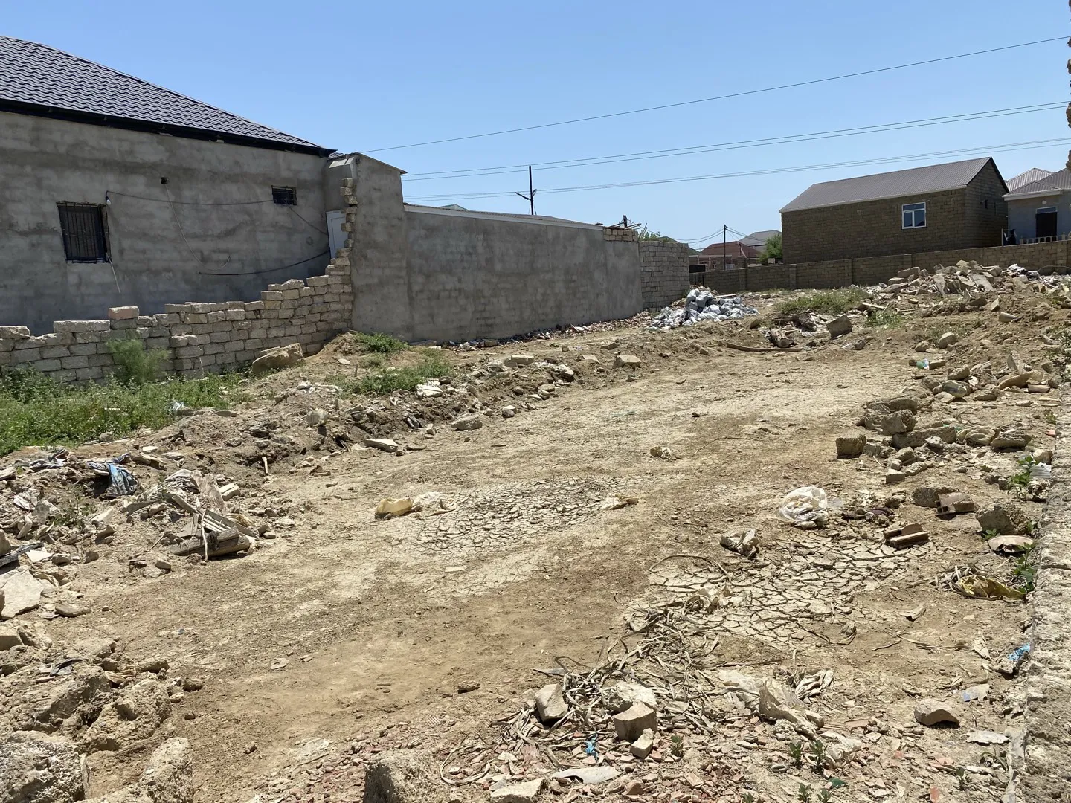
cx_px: 536
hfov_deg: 67.3
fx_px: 804
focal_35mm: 26
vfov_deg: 53.1
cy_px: 402
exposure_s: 1/4608
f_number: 1.8
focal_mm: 4.25
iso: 32
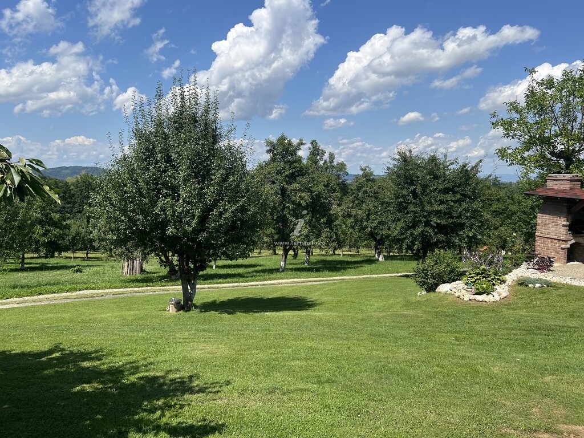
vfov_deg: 53.1
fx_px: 439
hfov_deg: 67.3
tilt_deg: -4.4
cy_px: 219
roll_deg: -1.2
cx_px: 292
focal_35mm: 26
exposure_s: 1/4444
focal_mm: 5.7
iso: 50
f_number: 1.5
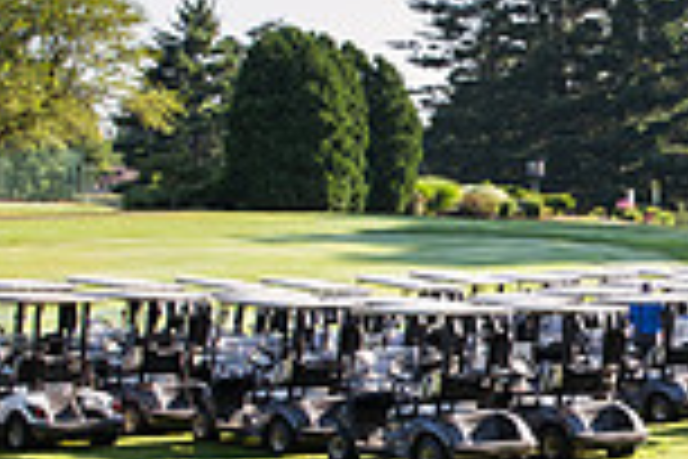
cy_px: 344
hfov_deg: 17.9
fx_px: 2102
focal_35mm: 110
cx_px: 751
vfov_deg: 12.4
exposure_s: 1/500
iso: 400
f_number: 5.6
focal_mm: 29
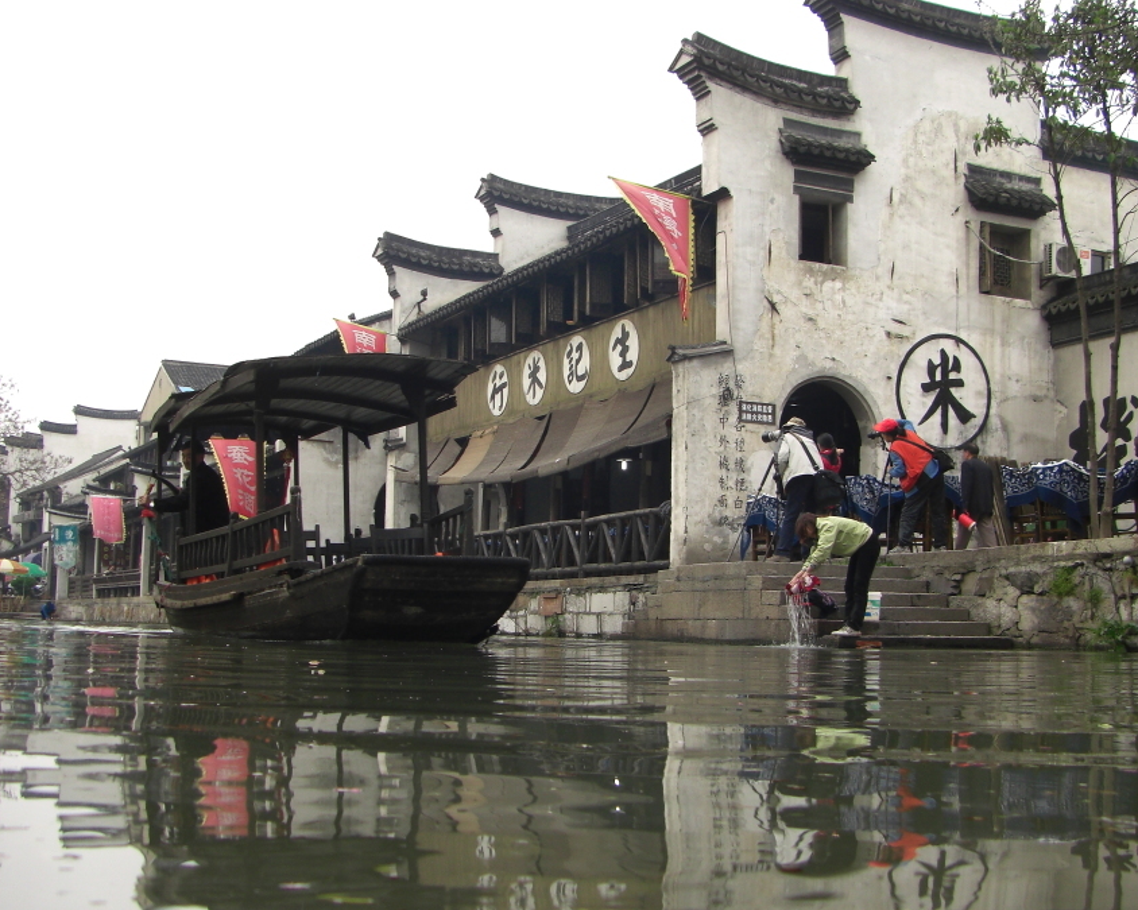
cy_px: 471
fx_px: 1515
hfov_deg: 41.1
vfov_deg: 33.4
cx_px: 595
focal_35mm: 45
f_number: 3.4
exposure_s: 1/80
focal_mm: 6.3
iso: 64
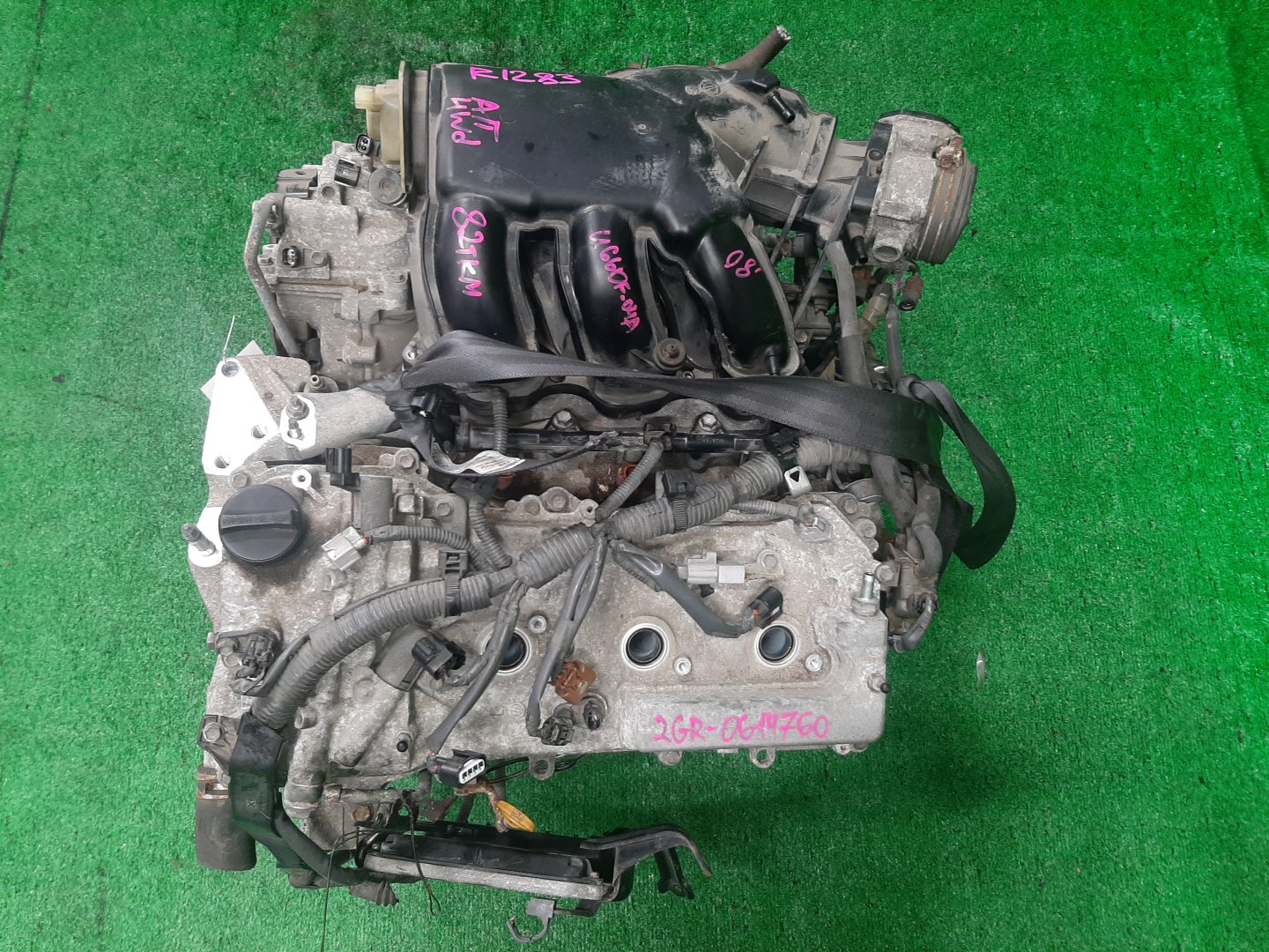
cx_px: 634
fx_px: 953
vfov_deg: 53.1
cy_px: 476
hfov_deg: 67.3
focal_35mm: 26
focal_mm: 3.93
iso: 117
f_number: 1.7
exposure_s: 1/50
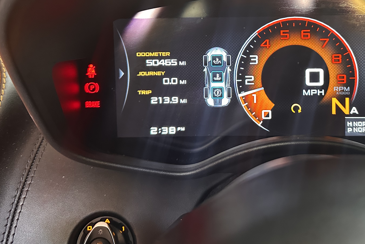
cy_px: 49
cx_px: 242
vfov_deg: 34.8
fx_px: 375
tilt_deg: -7.9
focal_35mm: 37
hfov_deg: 51.0
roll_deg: +0.6
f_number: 1.78
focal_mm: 6.86
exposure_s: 1/60
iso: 640
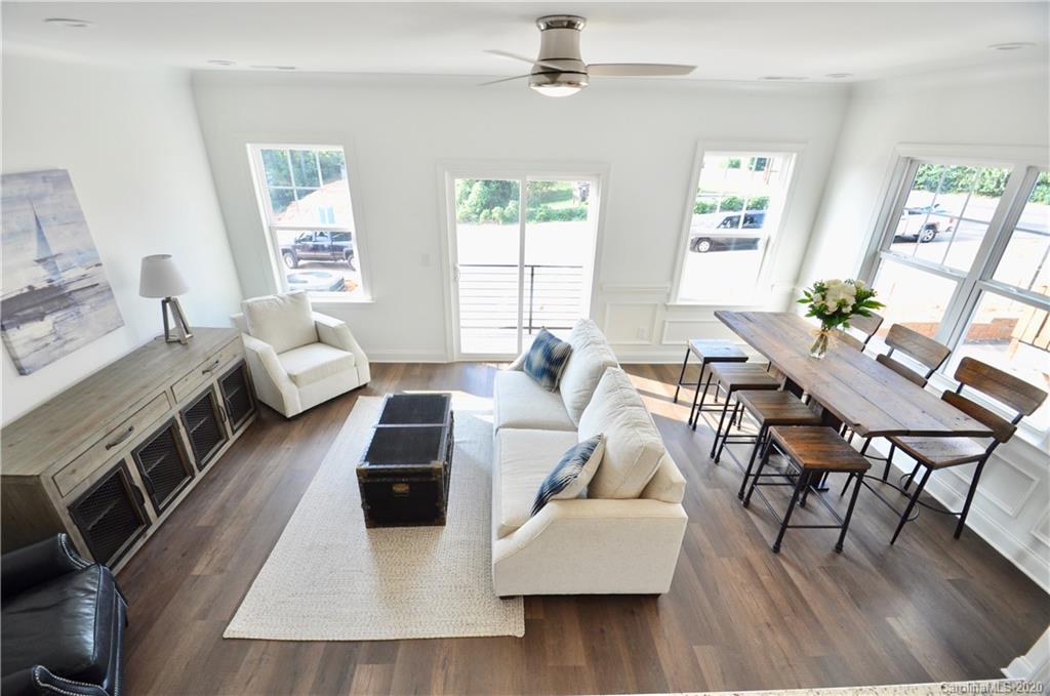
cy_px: 348
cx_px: 525
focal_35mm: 15
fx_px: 437
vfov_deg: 77.1
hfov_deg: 100.5
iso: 400
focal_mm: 10
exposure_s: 1/125
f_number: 5.6
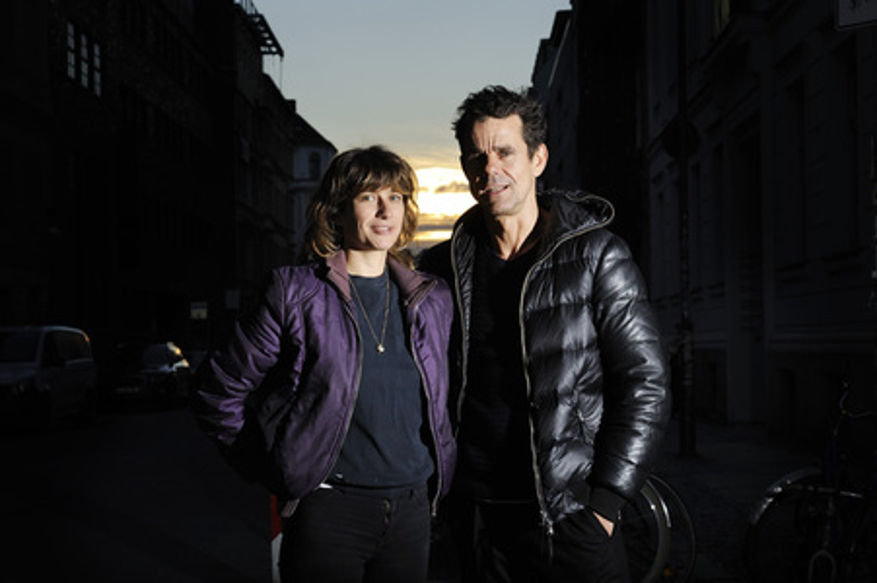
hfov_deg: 28.9
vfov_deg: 19.4
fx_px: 1704
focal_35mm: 70
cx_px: 438
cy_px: 292
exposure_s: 1/320
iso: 400
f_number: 9
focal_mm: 70
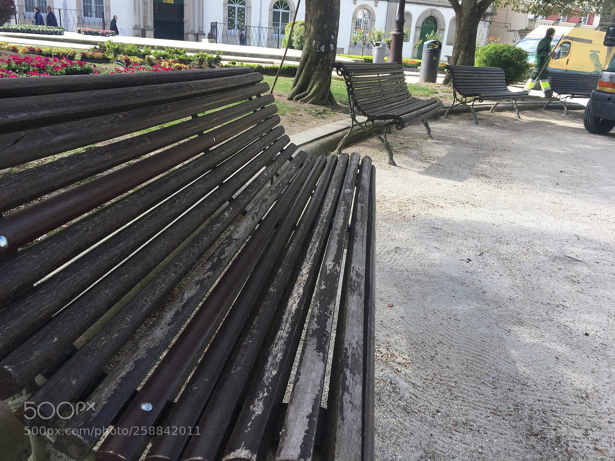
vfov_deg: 48.2
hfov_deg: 61.7
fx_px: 515
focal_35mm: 29
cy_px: 230
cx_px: 308
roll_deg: -5.2
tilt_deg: -20.3
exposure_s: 1/311
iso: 25
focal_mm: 4.15
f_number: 2.2
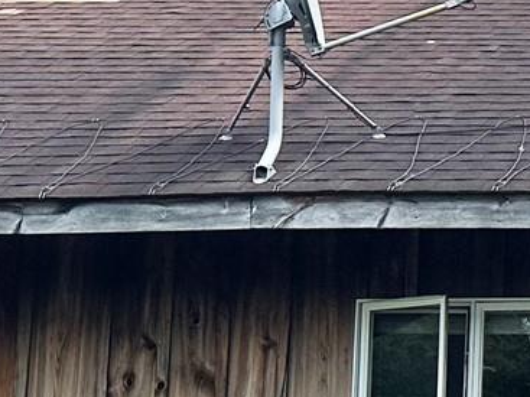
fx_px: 2051
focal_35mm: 134
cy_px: 312
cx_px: 1079
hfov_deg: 12.8
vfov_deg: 11.0
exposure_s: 1/5000
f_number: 1.78
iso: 80
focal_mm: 6.86
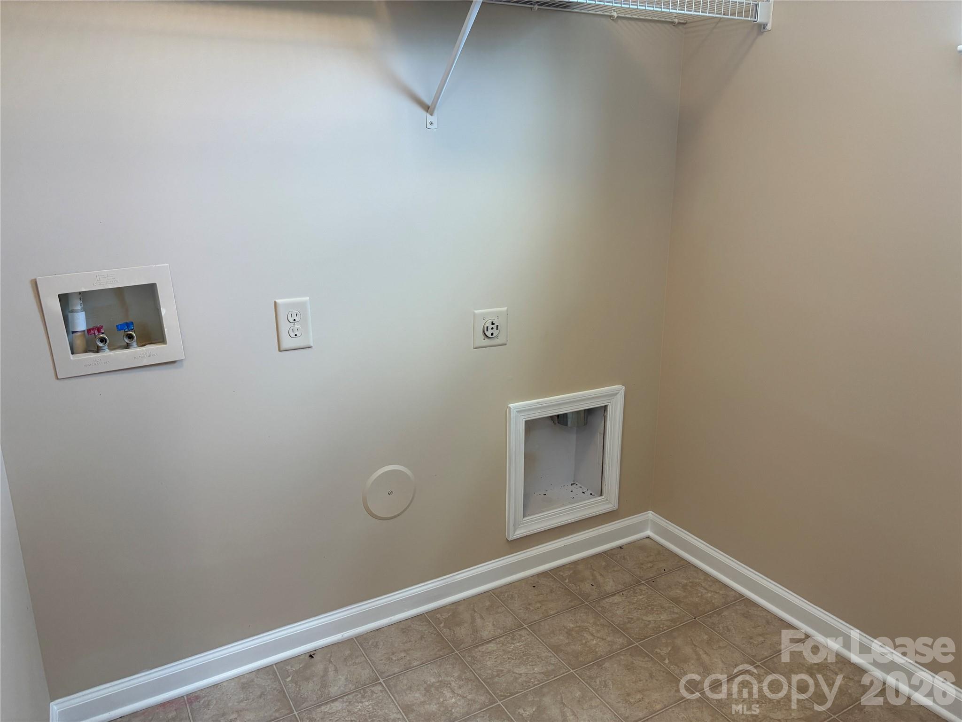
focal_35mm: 26
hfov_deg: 67.3
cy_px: 361
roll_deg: +0.0
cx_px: 481
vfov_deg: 53.1
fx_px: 723
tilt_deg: -16.1
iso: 125
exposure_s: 1/120
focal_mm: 5.96
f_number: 1.6
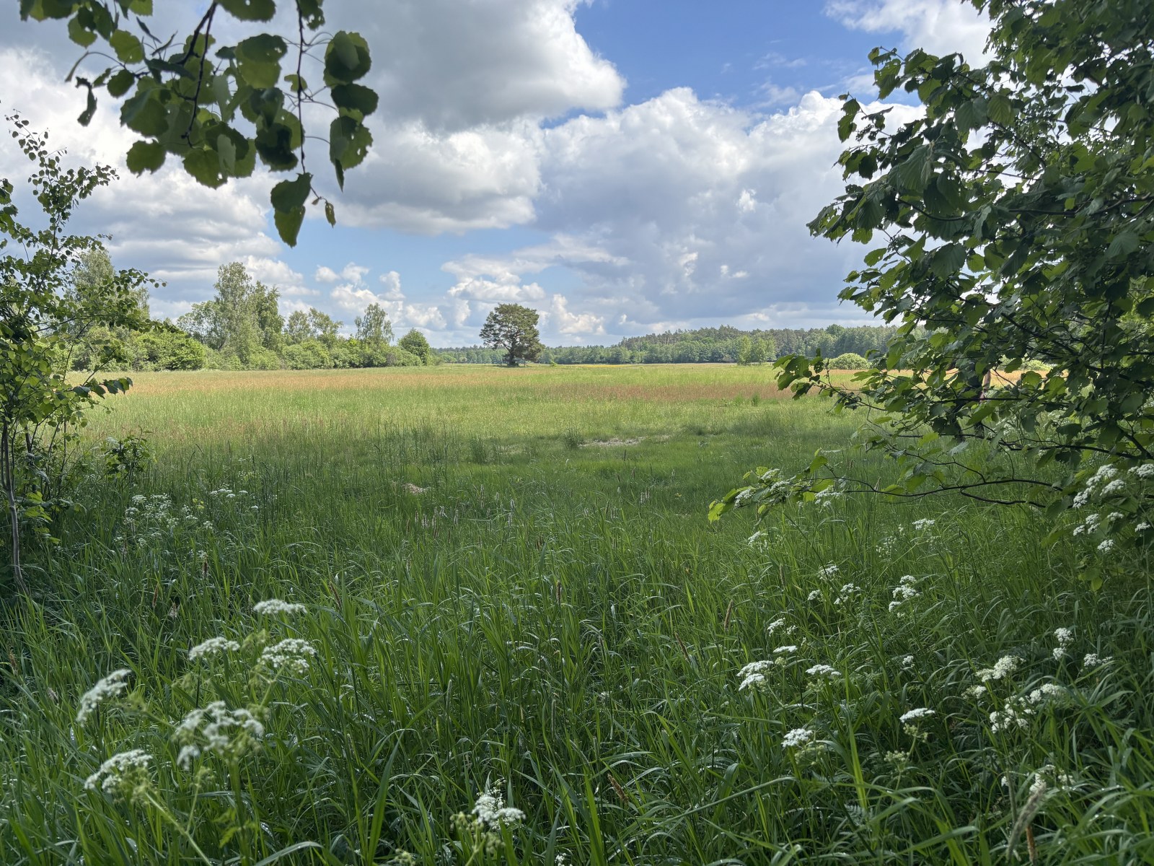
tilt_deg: -3.7
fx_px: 867
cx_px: 577
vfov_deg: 53.1
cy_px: 433
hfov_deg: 67.3
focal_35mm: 26
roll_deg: +0.3
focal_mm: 5.96
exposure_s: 1/2242
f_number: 1.6
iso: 50
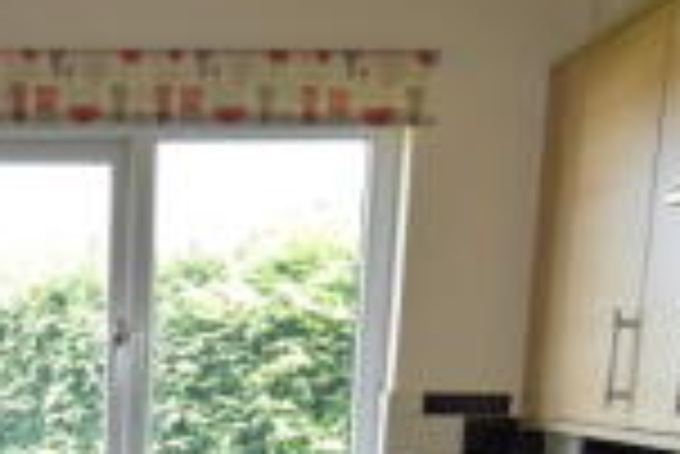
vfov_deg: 18.9
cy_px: 614
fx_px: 1248
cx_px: 36
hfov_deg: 29.0
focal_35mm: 66
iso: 800
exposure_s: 1/125
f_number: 5.6
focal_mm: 14
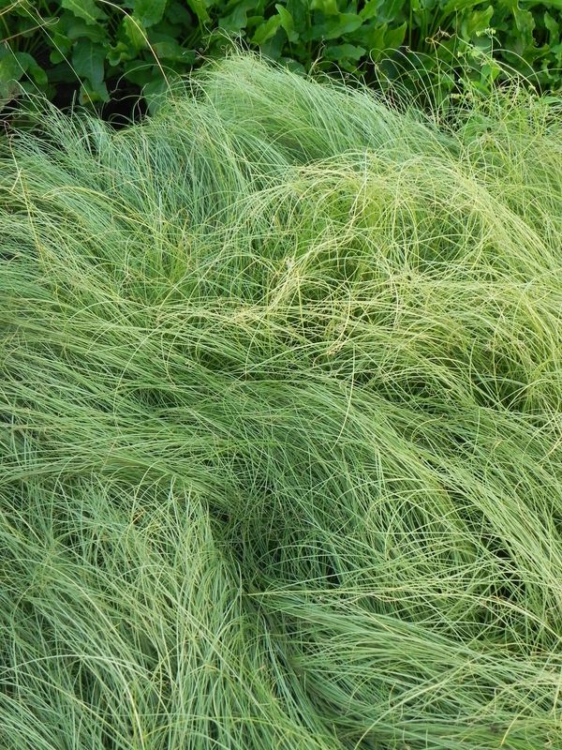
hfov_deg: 22.3
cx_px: 281
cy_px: 375
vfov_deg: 29.4
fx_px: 1429
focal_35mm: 66
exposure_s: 1/50
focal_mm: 11.8
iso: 160
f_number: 4
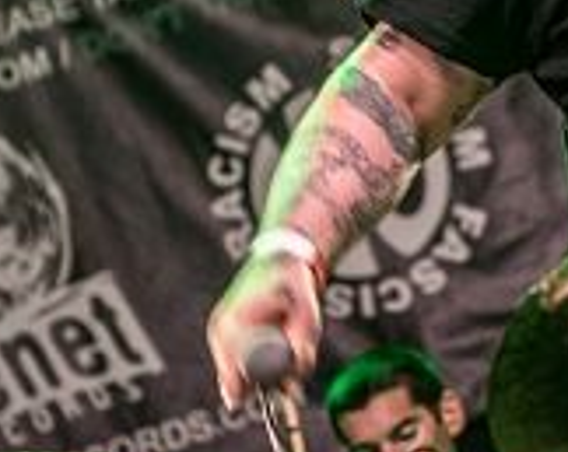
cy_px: -65
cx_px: 421
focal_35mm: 293
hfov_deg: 6.6
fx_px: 4917
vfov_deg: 5.2
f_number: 2.8
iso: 640
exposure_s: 1/100
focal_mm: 70
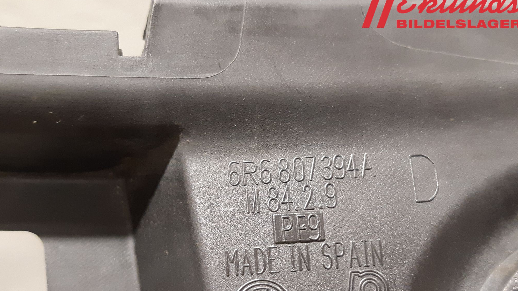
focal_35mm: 29
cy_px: 183
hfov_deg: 66.1
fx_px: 398
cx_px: 256
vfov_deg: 39.9
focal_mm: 3.93
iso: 320
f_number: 1.7
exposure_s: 1/25
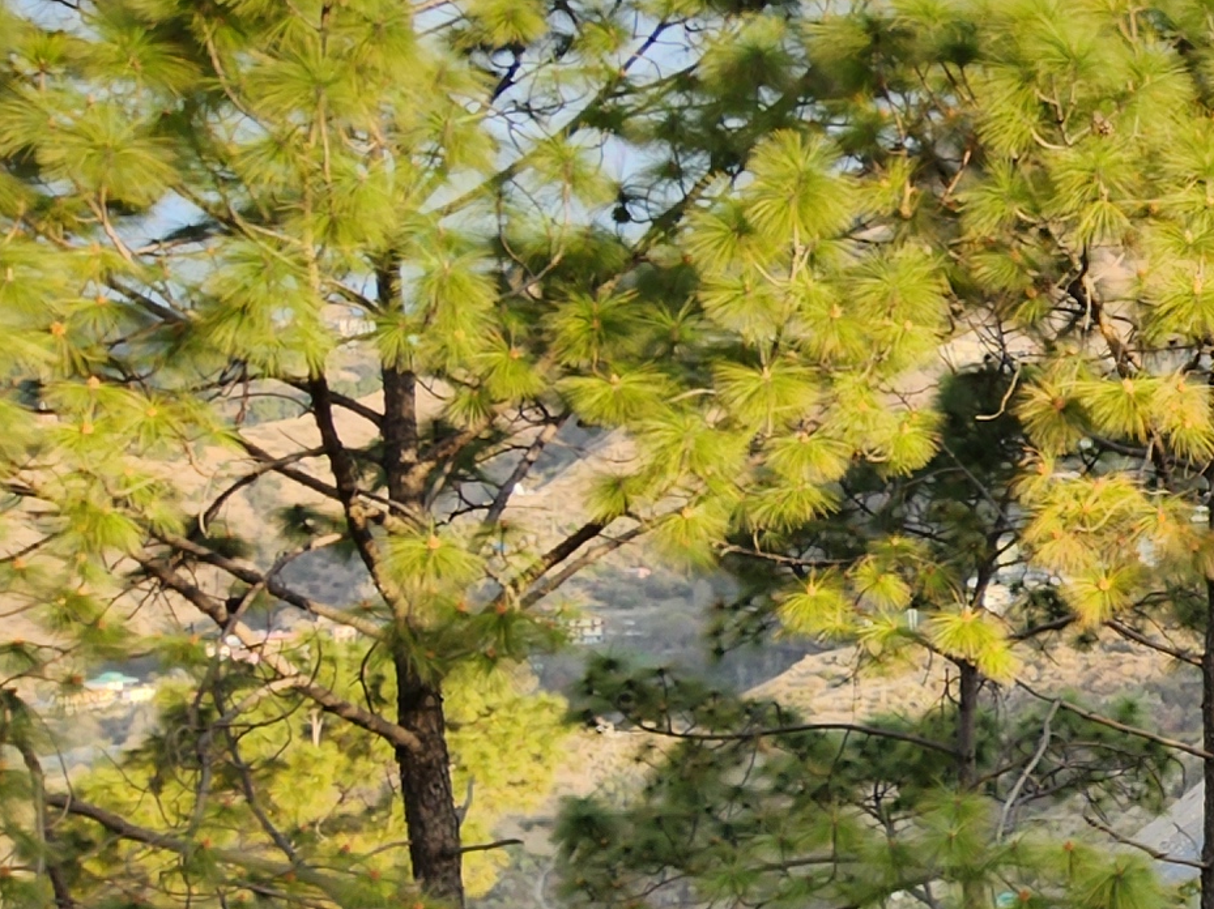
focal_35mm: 56
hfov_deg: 25.1
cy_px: 535
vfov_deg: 26.0
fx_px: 1963
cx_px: 1877
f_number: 2.2
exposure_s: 1/353
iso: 50
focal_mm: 2.2
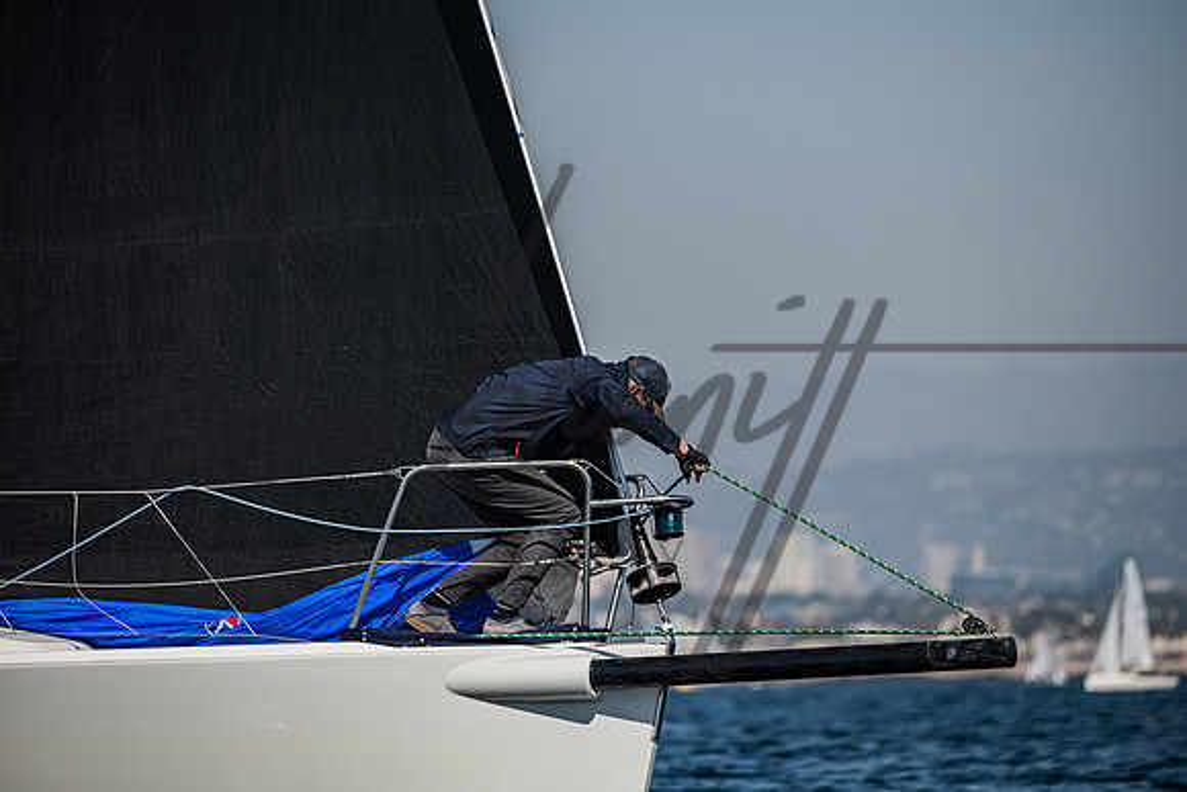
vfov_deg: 4.6
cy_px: 355
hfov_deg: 6.8
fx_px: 9965
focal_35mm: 302
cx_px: 613
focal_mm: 270
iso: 400
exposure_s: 1/6400
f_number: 5
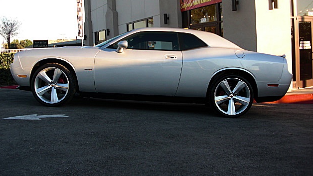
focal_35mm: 40
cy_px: 61
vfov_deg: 29.5
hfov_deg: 50.5
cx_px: 154
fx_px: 332
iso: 50
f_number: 2.8
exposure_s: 1/200
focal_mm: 6.3
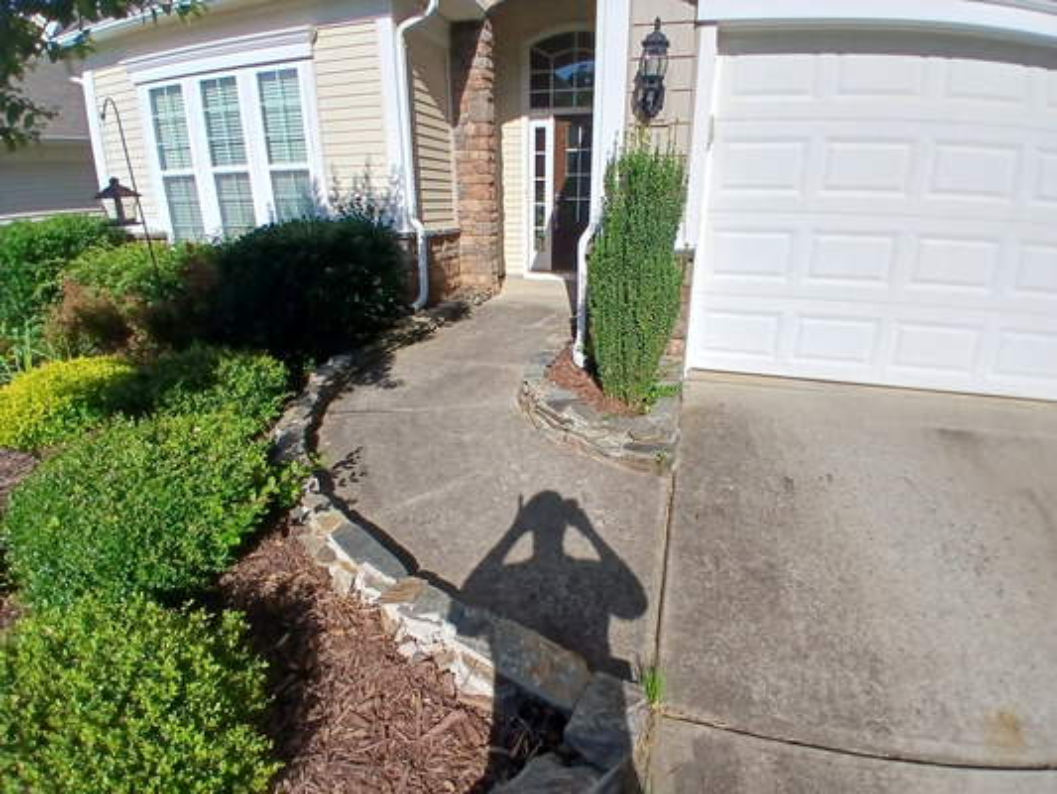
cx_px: 528
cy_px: 397
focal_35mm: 17
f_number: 2.2
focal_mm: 1.4
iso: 50
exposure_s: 1/2304
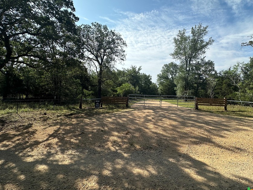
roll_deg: -2.1
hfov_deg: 90.9
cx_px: 135
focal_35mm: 17
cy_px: 87
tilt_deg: +2.4
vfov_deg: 74.6
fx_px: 124
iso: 50
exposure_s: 1/1916
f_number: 2.2
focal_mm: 2.22
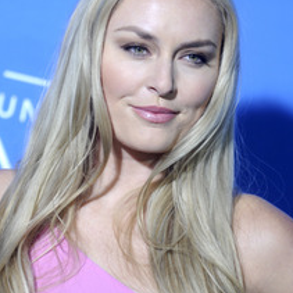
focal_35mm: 362
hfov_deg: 4.8
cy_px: 139
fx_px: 3467
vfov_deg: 4.8
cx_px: 133
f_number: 4.5
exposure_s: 1/640
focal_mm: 200
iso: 800
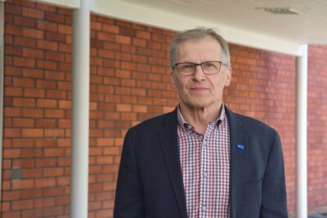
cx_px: 164
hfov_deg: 27.0
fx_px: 681
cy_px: 109
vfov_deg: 18.2
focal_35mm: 75
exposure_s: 1/160
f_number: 6.3
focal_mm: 50
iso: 640
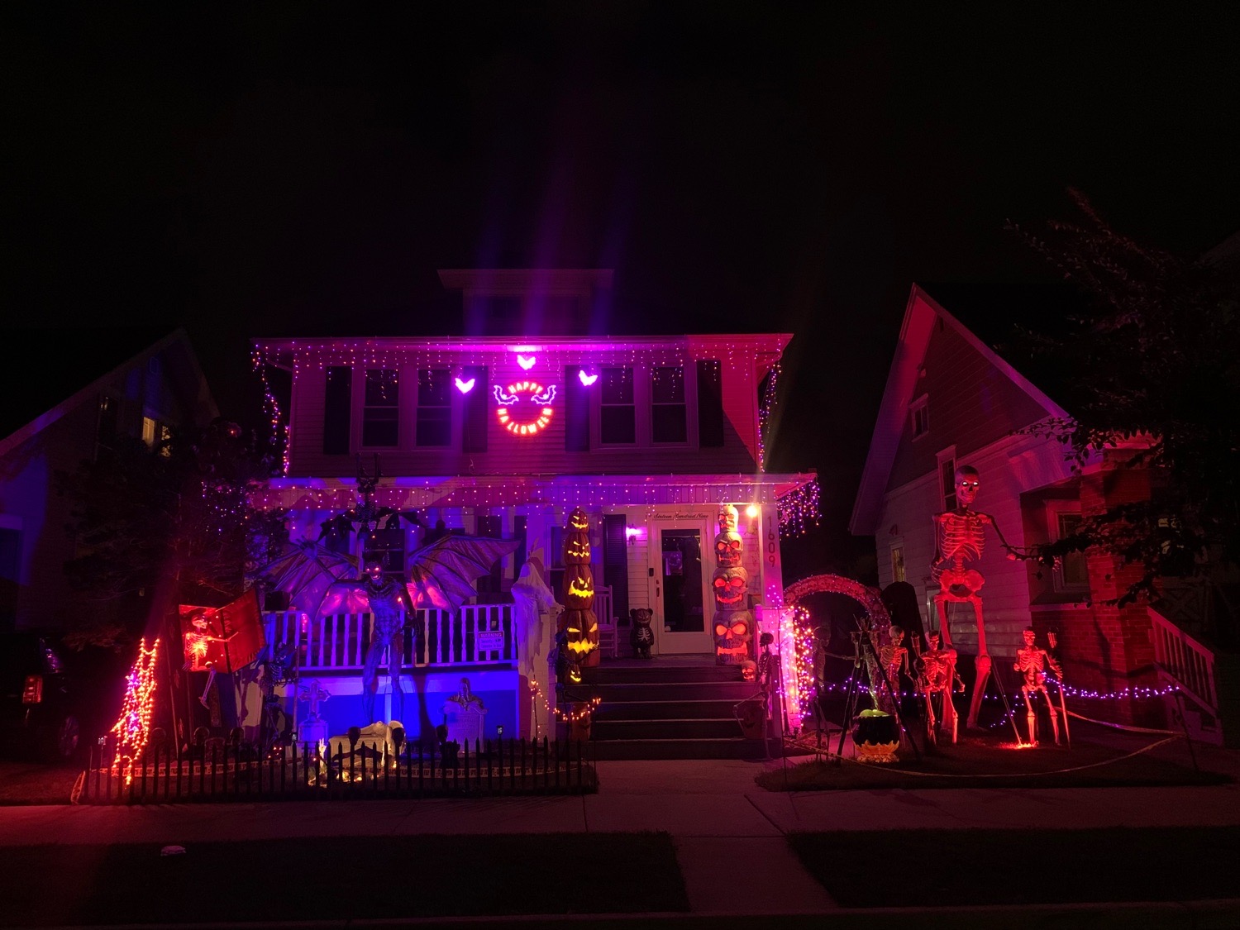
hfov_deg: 67.3
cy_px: 465
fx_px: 931
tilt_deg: +11.9
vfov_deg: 53.1
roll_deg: +1.4
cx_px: 620
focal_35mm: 26
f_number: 1.8
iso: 640
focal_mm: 4.25
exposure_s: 1/19
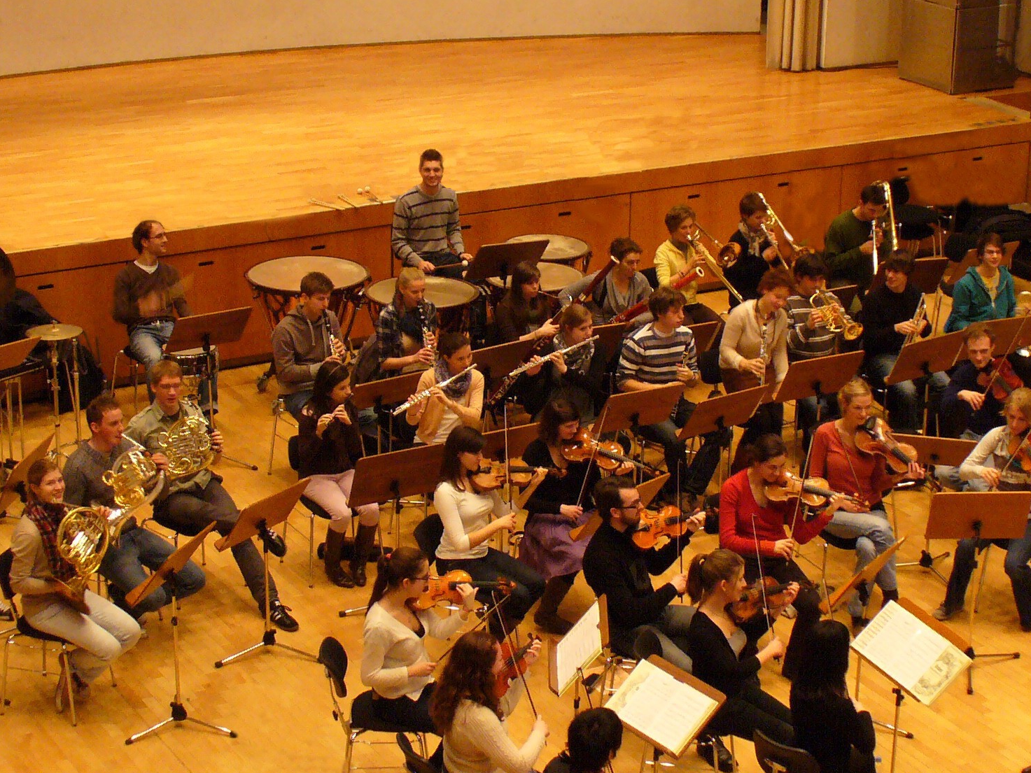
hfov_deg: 26.6
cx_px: 643
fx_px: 2174
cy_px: 368
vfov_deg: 20.2
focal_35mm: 73
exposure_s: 1/13
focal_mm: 7
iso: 200
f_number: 2.9
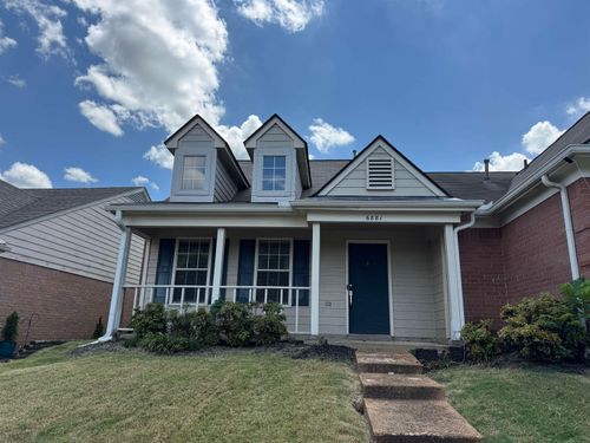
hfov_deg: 71.6
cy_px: 222
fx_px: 409
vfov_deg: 56.8
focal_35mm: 24
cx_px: 295
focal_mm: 6.76
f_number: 1.78
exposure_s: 1/3802
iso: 80
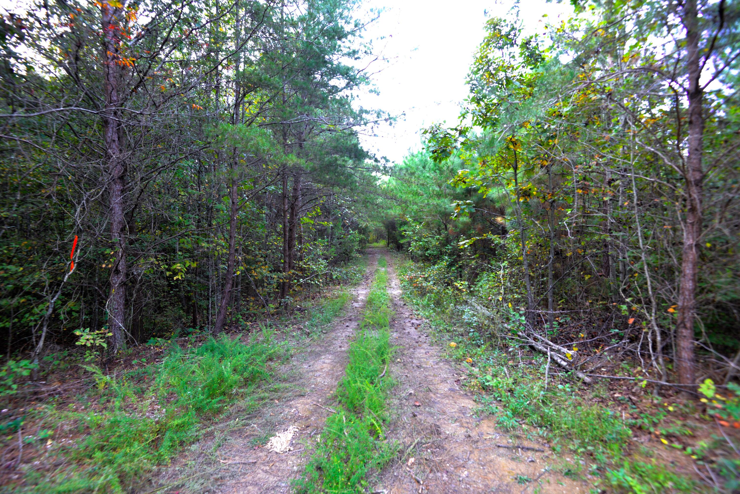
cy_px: 247
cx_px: 370
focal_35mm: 16
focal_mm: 16
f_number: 4
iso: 400
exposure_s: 1/60
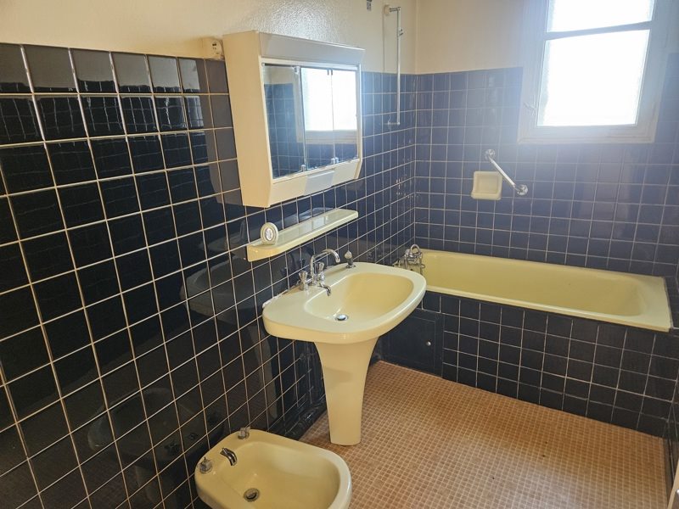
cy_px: 254
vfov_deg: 58.9
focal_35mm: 23
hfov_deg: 73.9
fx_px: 451
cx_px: 340
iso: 500
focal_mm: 5.4
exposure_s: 1/100
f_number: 1.8
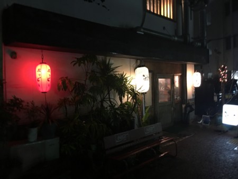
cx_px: 119
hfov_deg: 61.6
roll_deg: +3.3
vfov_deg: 48.3
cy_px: 90
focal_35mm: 29
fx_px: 199
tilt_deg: -1.3
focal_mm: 4.15
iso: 100
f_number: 2.2
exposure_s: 1/4
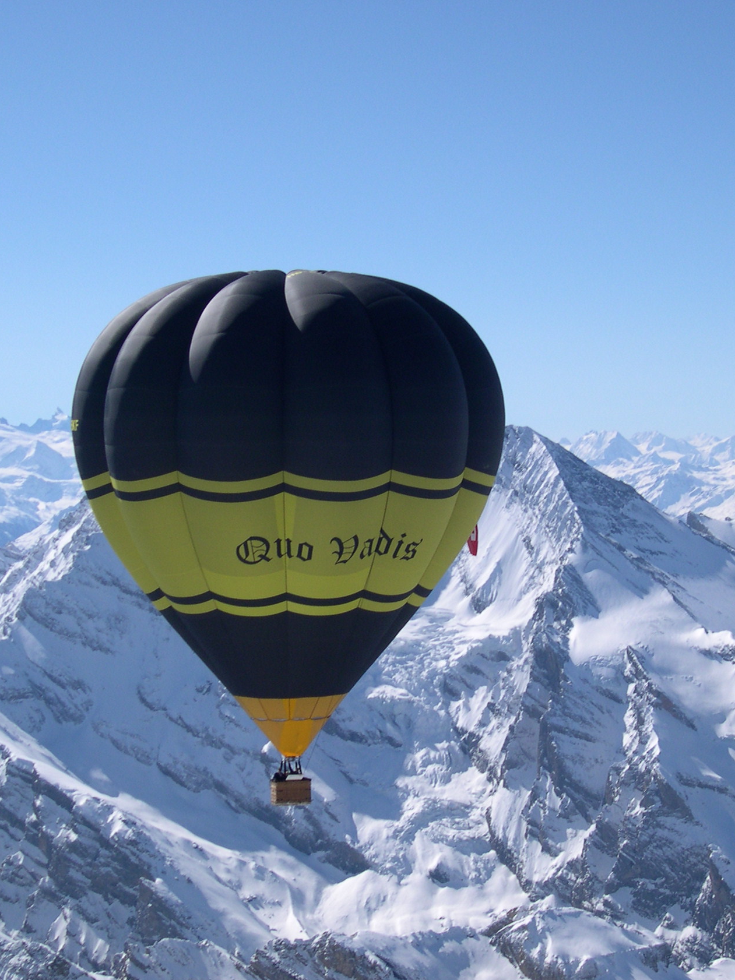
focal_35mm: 77
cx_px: 395
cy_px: 484
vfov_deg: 25.3
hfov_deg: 19.1
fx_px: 2180
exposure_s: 1/263
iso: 100
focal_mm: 12.2
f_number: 9.2
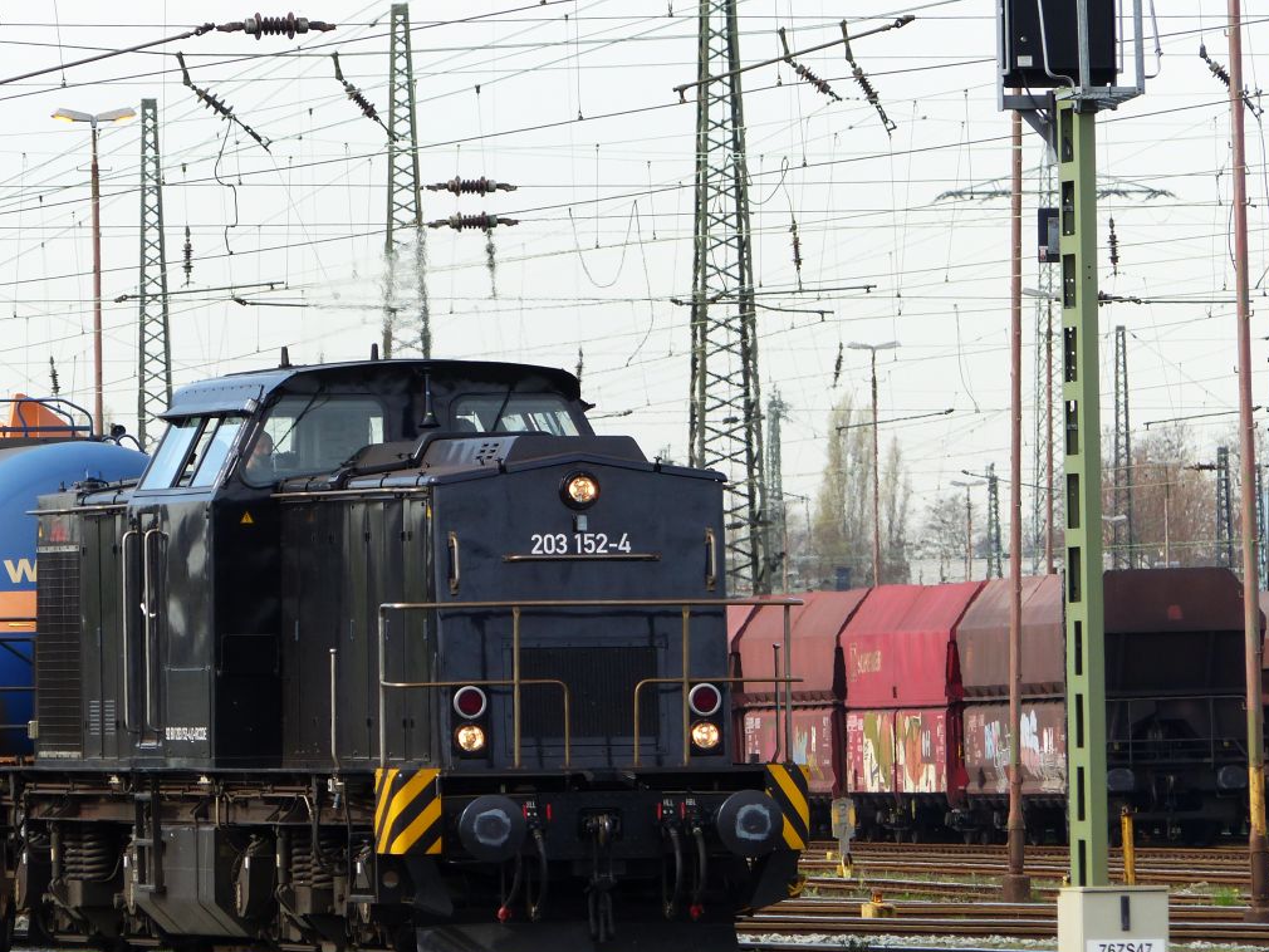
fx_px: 18297
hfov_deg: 4.0
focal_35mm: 499
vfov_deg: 3.0
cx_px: 531
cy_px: 484
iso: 100
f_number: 3.5
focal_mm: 75.6
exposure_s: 1/640
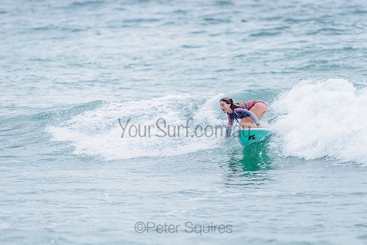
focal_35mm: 613
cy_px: 107
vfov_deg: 2.2
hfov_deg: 3.4
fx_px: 6251
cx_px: 225
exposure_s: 1/2000
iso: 280
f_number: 5.6
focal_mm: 500
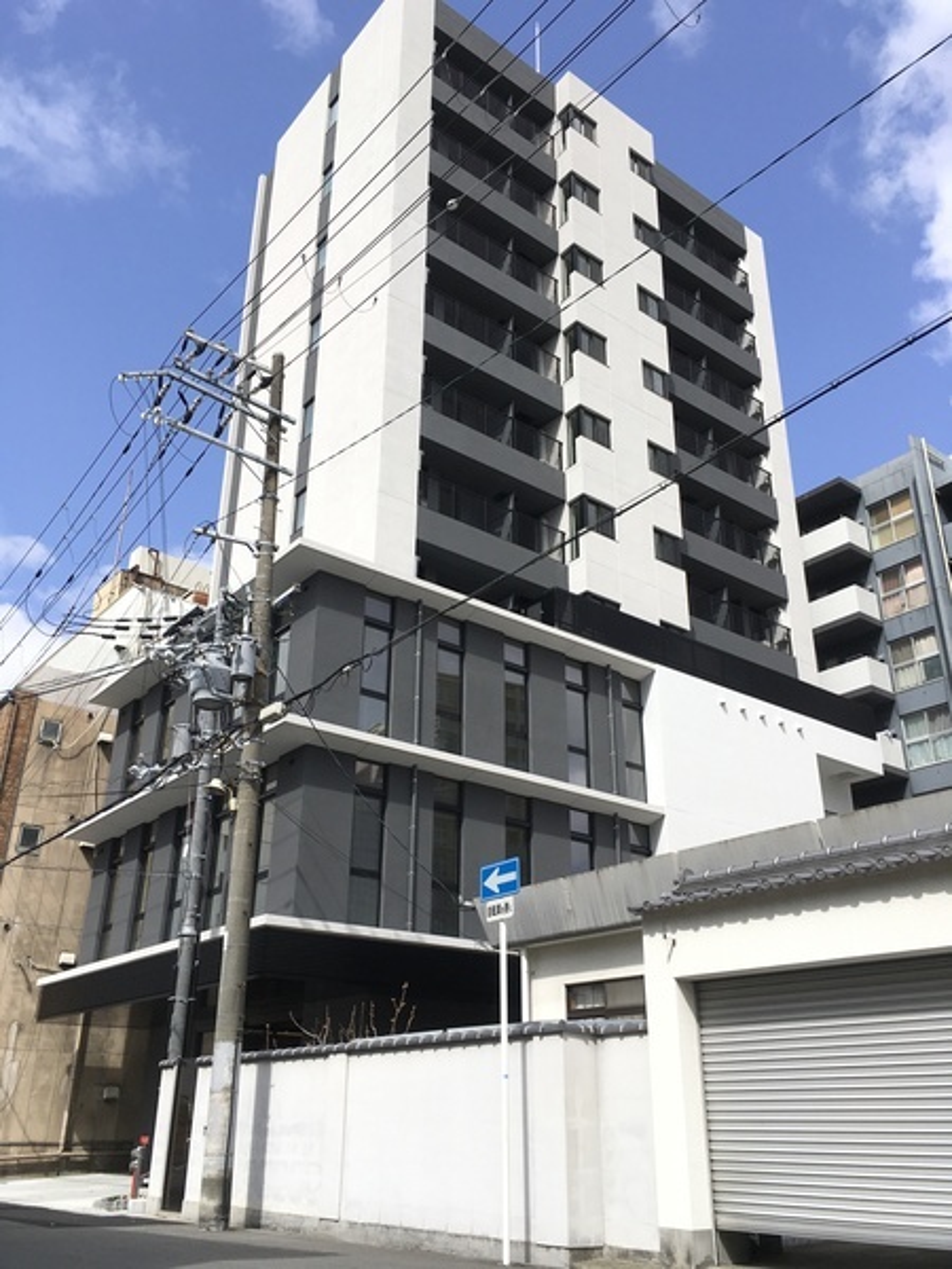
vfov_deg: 61.7
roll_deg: -0.6
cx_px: 476
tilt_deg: +24.9
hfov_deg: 48.2
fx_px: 1063
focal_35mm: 29
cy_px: 634
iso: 25
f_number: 2.2
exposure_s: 1/1923
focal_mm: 4.15
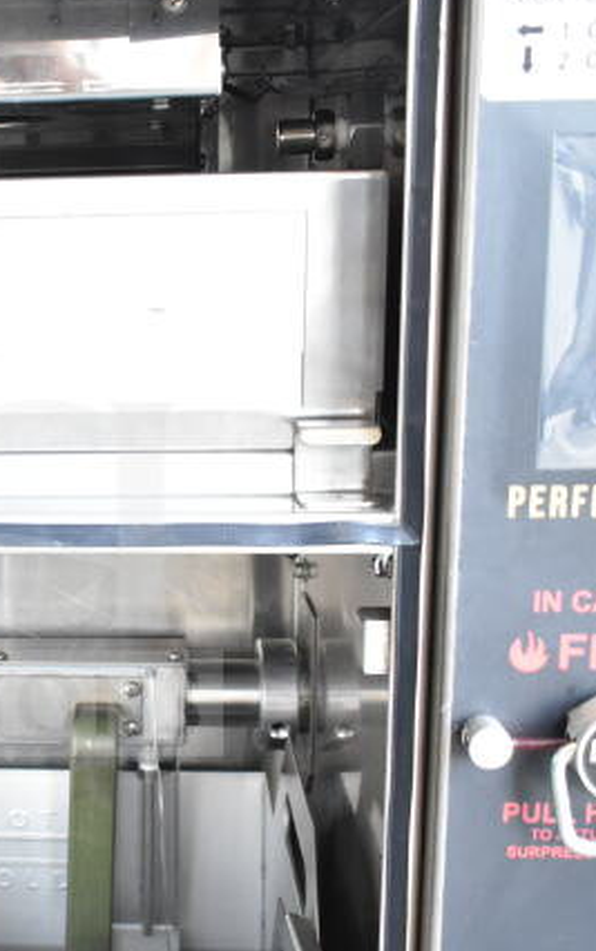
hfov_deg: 21.1
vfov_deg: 34.4
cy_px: 578
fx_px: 1530
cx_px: -29
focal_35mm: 59
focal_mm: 18
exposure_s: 1/80
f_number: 4.5
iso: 1600
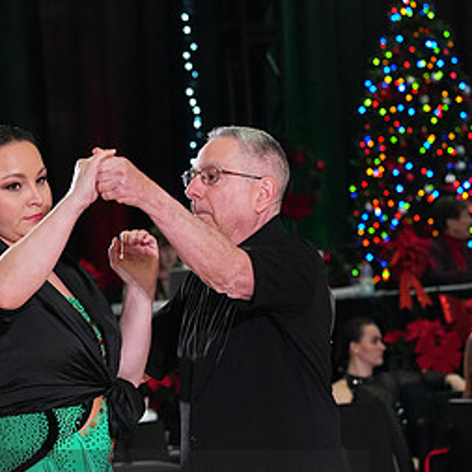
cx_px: 113
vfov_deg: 7.3
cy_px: 513
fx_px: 3702
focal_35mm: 240
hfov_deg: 7.3
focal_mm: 123
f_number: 5.6
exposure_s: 1/320
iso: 6400
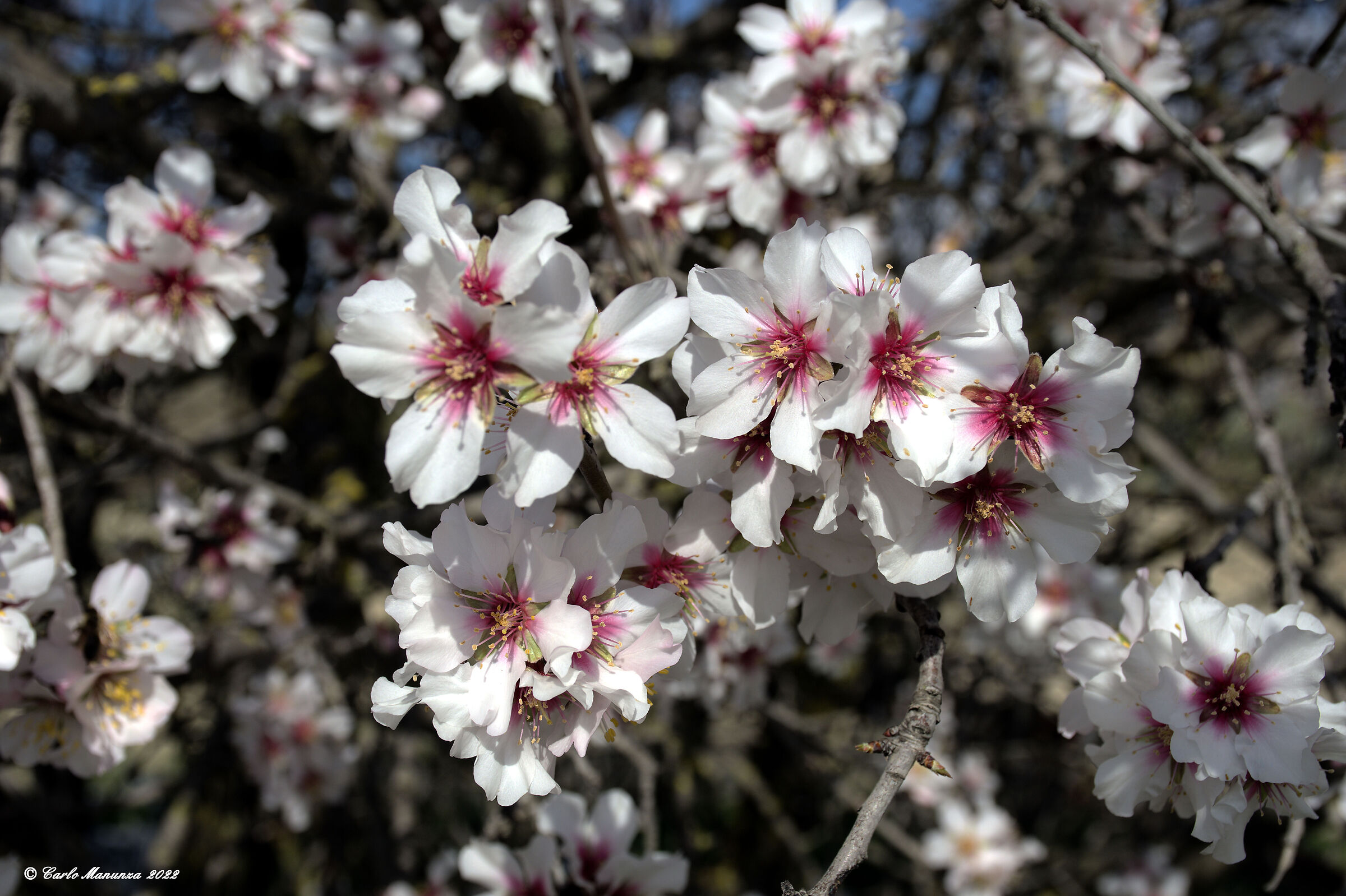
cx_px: 673
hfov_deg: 35.1
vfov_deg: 23.8
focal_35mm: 57
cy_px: 448
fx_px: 2130
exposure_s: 1/800
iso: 100
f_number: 7.1
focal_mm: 38
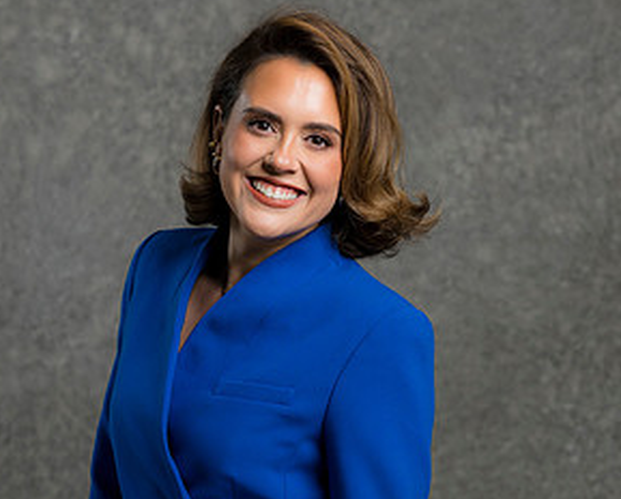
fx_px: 2282
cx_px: 307
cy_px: 389
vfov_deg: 12.4
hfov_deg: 15.5
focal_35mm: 124
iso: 125
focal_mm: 85
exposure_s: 1/200
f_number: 5
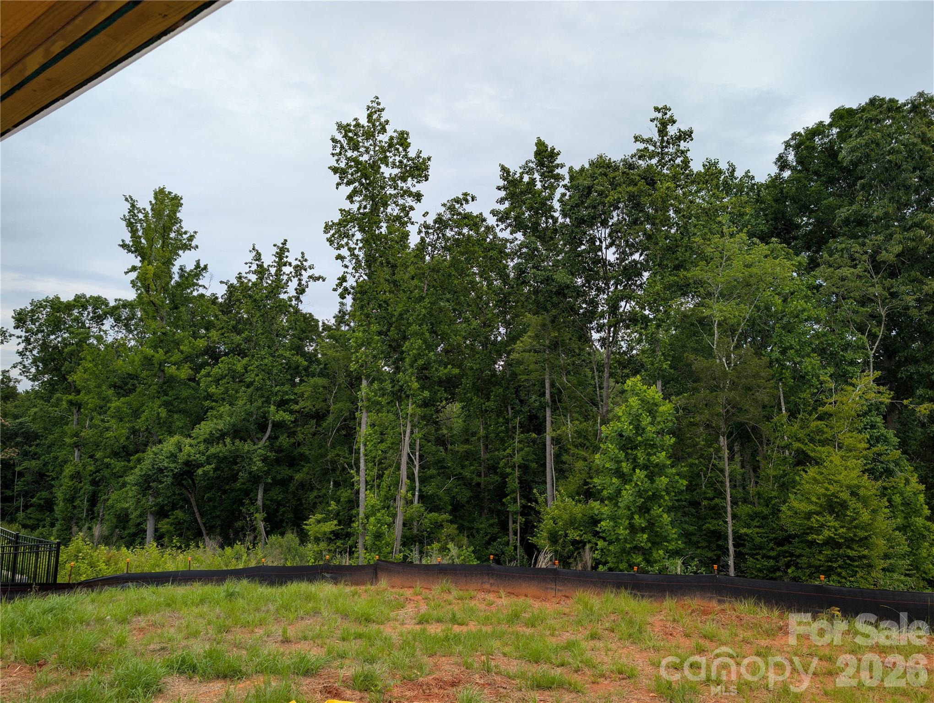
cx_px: 467
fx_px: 648
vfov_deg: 56.9
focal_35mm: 24
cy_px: 352
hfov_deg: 71.5
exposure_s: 1/915
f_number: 1.68
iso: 22
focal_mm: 6.9
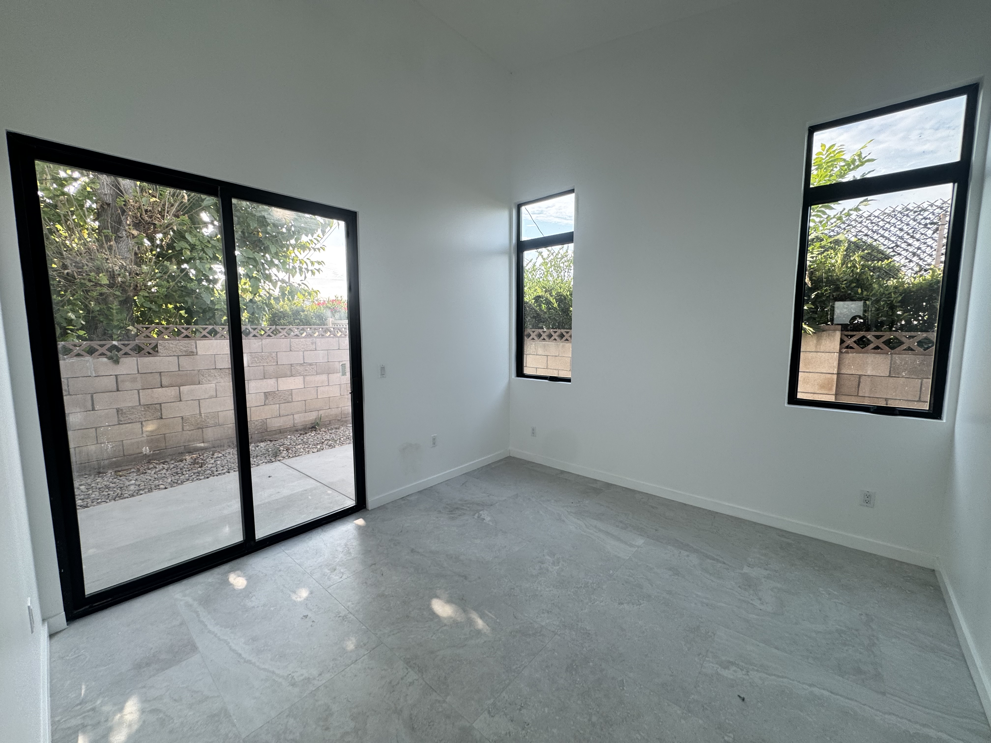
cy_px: 372
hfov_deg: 102.1
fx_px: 401
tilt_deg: -6.6
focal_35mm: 14
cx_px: 496
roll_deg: +0.1
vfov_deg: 85.7
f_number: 2.2
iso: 40
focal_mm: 2.22
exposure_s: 1/156
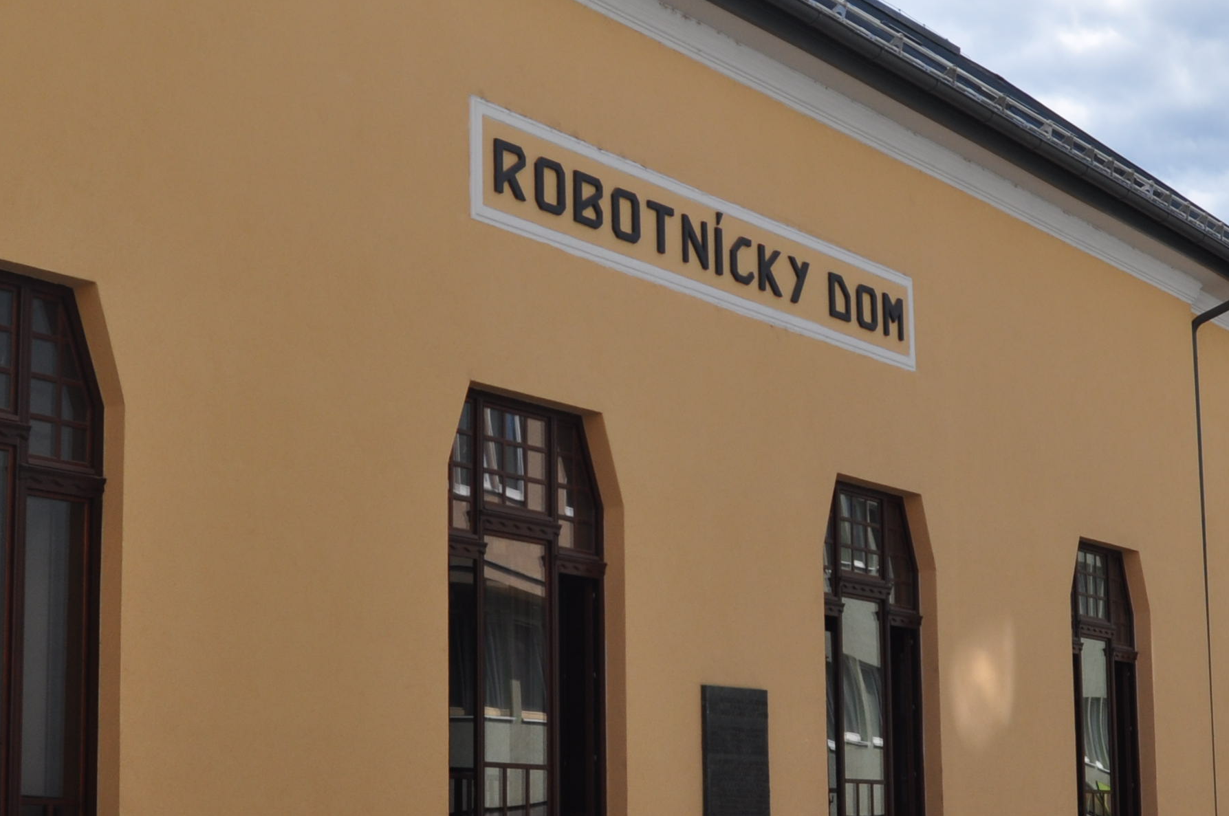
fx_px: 2455
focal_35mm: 72
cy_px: 454
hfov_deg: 28.0
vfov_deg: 18.9
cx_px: 746
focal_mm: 20
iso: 200
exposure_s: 1/400
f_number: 10
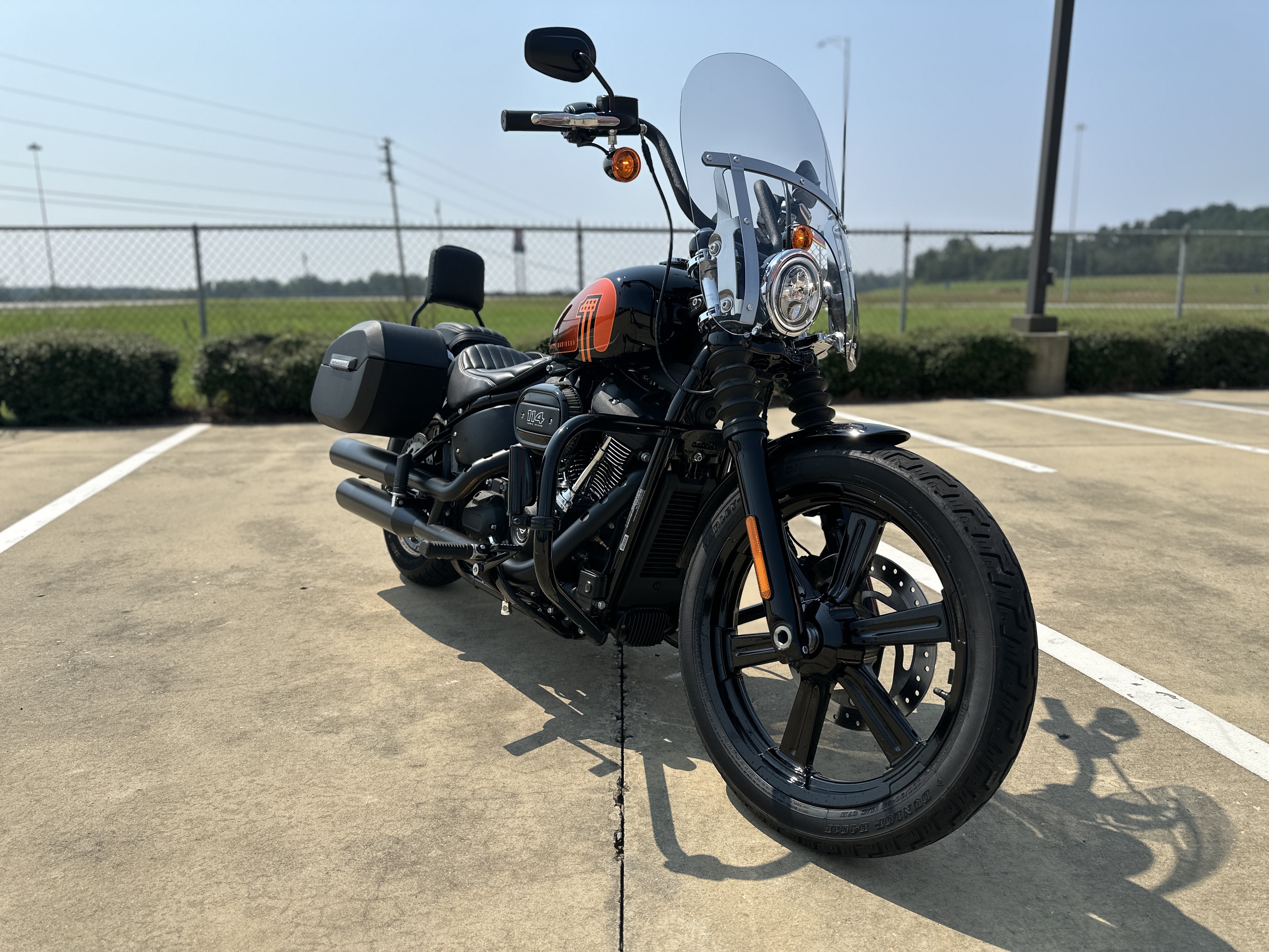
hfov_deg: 71.6
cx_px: 634
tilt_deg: -8.6
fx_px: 880
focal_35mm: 24
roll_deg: -0.3
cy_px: 476
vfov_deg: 56.8
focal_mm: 6.86
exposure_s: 1/5263
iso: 80
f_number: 1.78
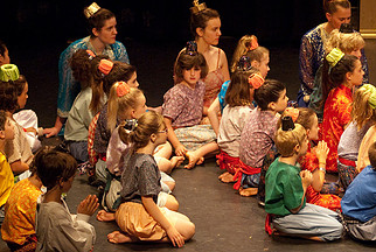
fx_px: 2825
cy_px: 66
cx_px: 283
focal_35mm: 270
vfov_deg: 5.1
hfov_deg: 7.6
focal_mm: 100
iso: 1000
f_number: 2.8
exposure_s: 1/160
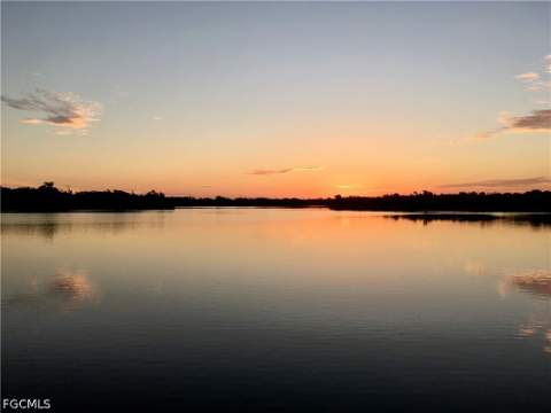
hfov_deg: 61.7
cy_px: 206
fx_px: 462
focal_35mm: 29
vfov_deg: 48.2
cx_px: 276
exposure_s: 1/220
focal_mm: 4.15
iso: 25
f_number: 2.2
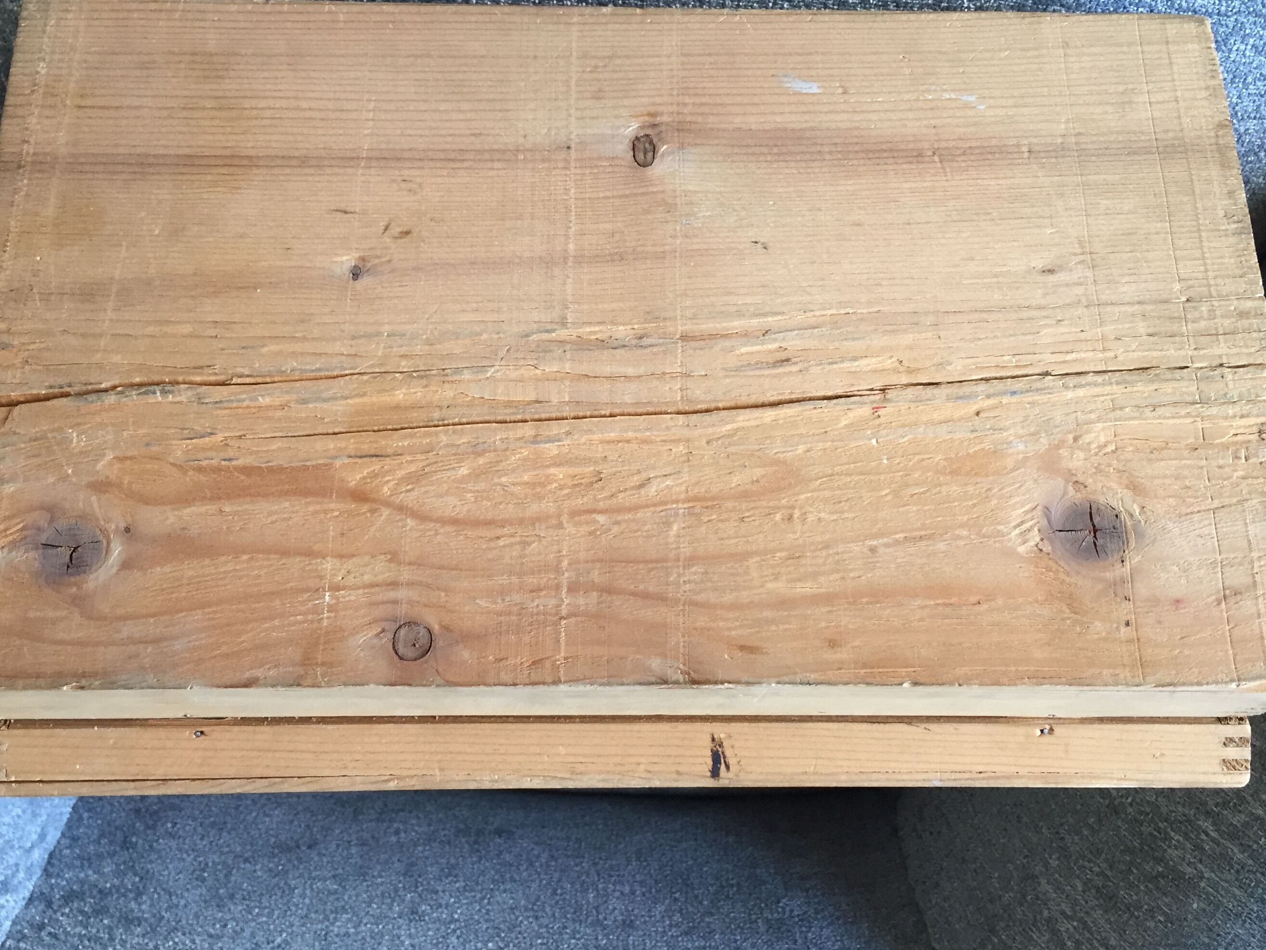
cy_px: 418
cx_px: 632
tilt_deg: -59.8
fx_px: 1317
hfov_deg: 51.4
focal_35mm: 36
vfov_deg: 39.6
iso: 160
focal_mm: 4.15
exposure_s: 1/33
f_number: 2.2
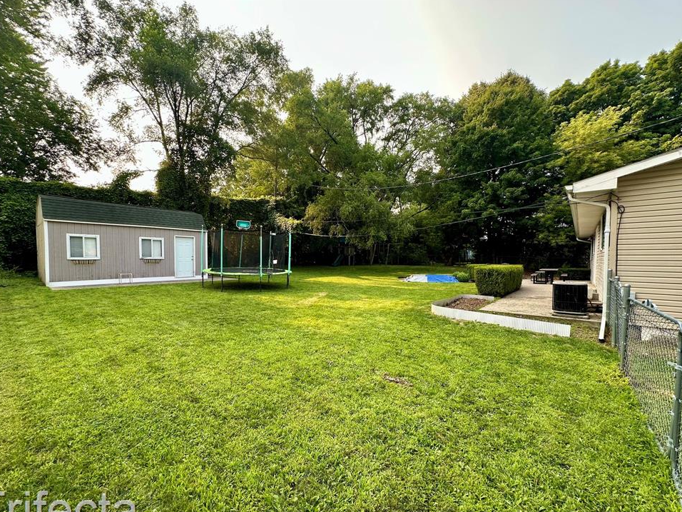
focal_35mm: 15
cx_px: 333
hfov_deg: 98.2
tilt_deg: -2.0
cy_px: 269
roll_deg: -0.6
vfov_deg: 81.7
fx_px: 296
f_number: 2.2
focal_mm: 2.22
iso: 40
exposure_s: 1/234
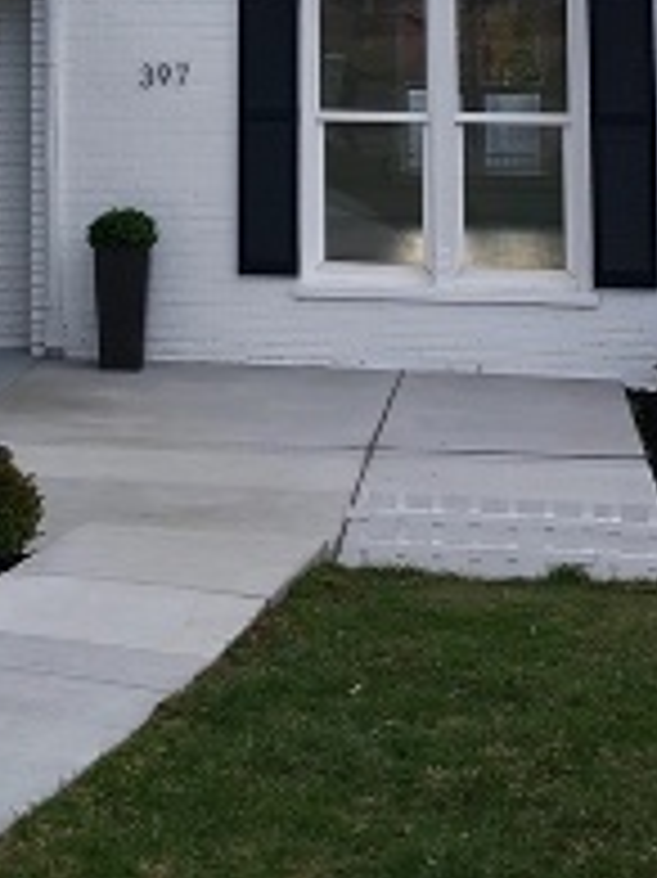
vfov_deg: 26.5
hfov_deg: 21.1
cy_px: -27
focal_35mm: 69
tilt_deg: +3.3
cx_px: 180
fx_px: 1748
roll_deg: +0.8
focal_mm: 3.99
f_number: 1.8
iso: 20
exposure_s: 1/192
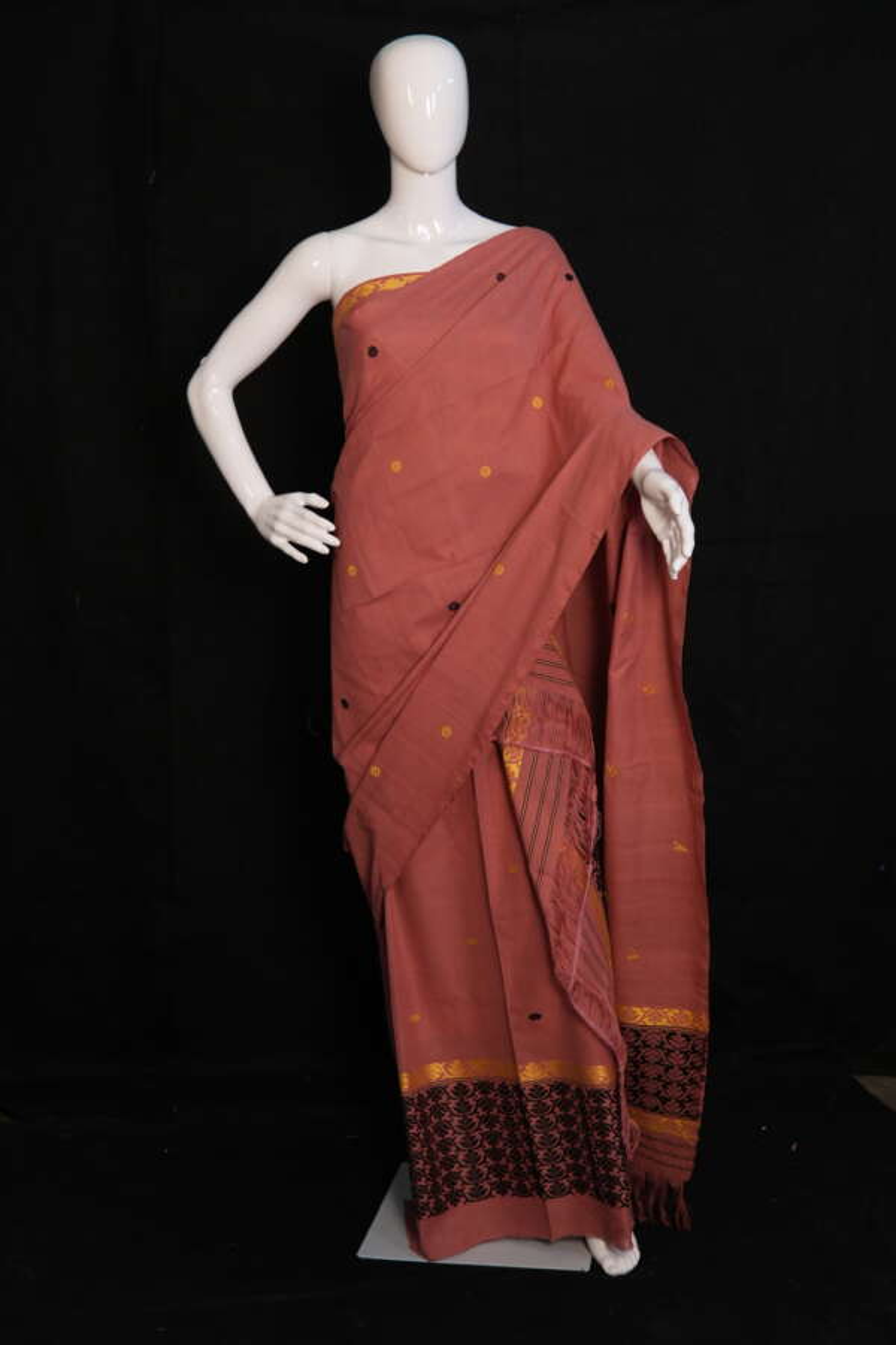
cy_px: 672
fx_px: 1680
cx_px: 448
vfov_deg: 43.6
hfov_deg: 29.9
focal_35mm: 45
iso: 800
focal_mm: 30
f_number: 2.8
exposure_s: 1/250
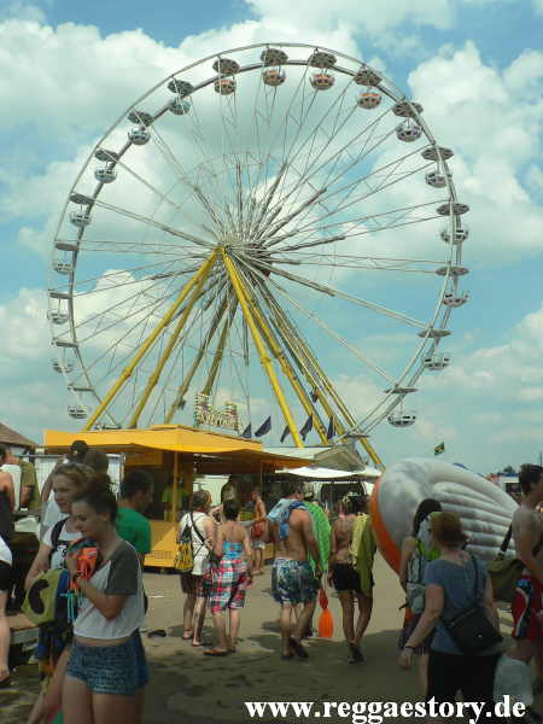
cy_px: 362
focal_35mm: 35
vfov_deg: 52.6
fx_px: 732
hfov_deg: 40.7
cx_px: 272
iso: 64
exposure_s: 1/400
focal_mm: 6
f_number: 5
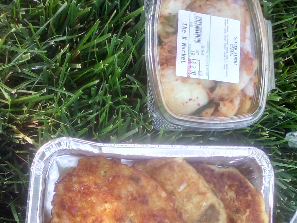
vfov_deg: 30.6
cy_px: 155
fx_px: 403
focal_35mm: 47
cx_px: 149
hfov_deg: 40.4
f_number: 2.8
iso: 59
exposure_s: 1/100
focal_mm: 2.9
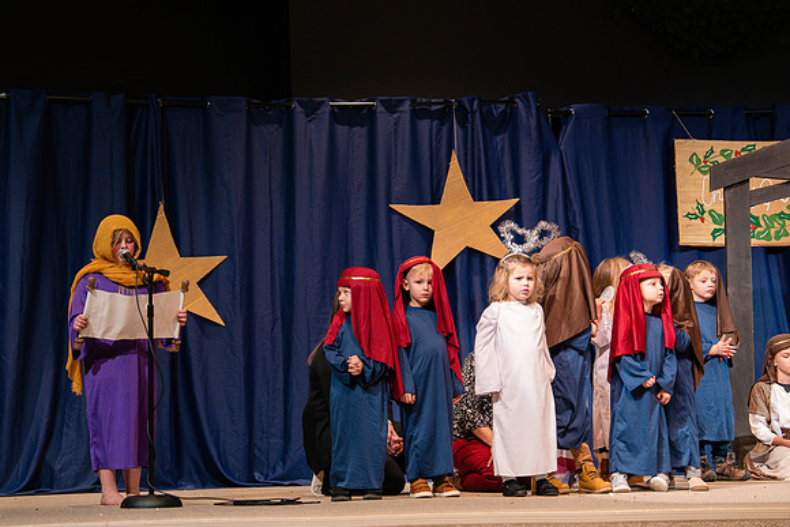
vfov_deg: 15.9
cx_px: 314
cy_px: 214
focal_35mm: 86
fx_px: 1888
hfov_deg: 23.6
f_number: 2.8
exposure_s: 1/160
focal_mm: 70
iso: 1000
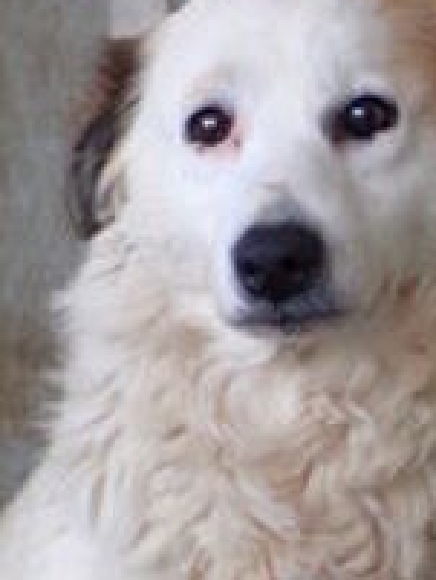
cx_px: 254
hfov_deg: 10.6
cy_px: 609
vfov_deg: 13.8
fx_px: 2349
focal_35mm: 140
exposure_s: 1/500
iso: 1250
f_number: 2.9
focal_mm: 7.84
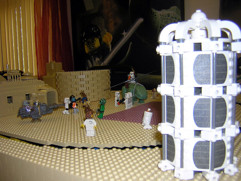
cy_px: 90
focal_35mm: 36
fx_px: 251
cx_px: 120
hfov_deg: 51.4
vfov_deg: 39.7
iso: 100
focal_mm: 4.7
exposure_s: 1/60.1
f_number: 2.6
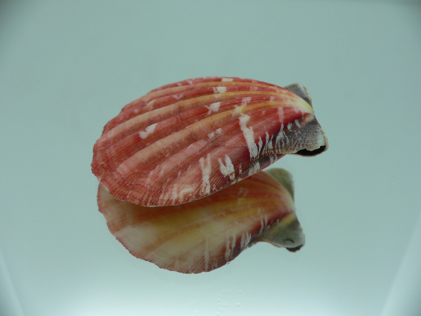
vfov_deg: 40.7
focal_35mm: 35
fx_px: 426
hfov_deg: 52.6
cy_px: 158
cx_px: 210
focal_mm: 4.6
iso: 80
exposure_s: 1/60
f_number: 2.8
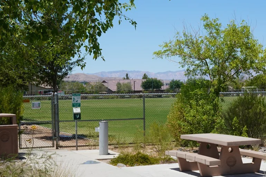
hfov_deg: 25.3
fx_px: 591
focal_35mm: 80
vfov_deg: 17.1
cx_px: 166
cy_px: 85
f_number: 11
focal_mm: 40
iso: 100
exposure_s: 1/200
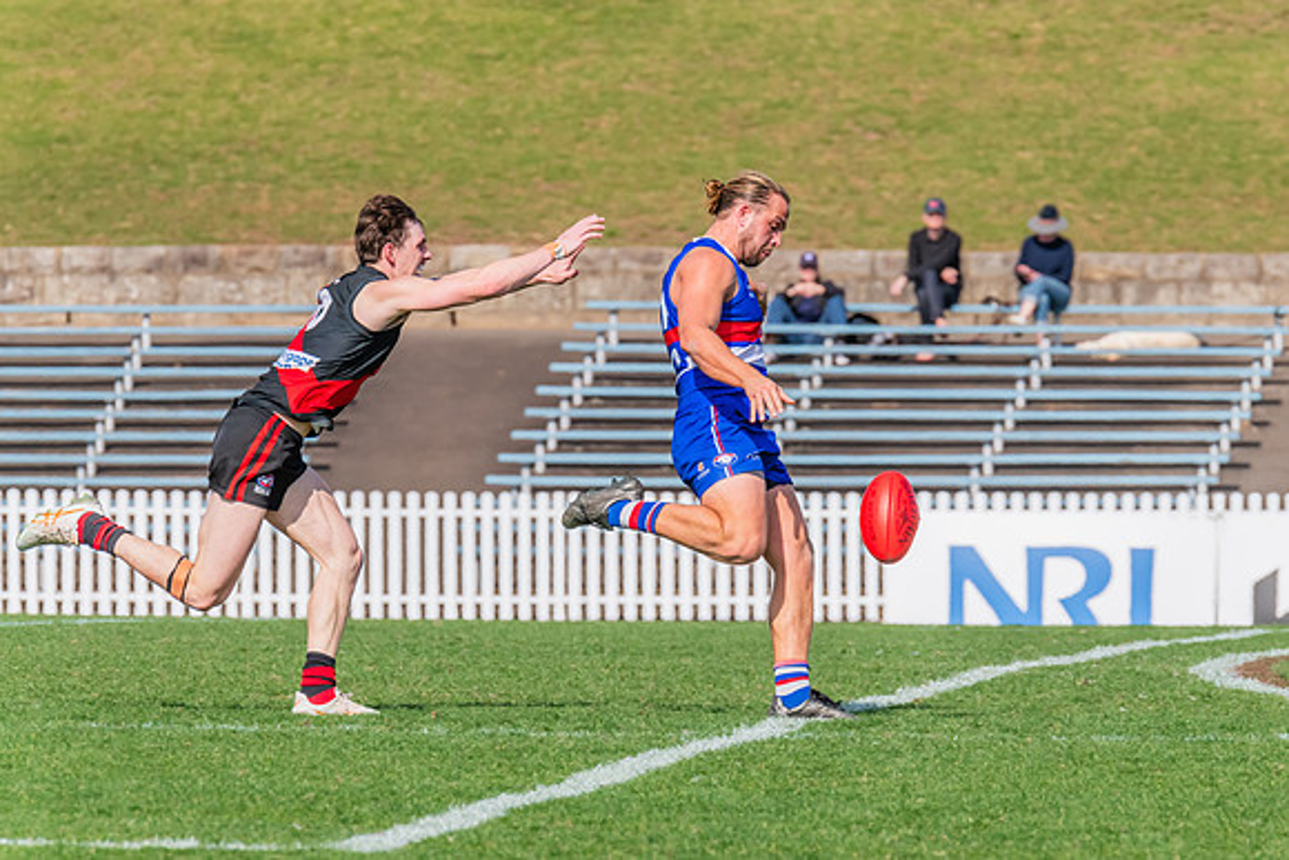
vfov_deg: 2.8
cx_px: 743
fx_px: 17726
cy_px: 387
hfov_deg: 4.2
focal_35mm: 495
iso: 800
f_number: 14
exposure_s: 1/1250
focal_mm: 420
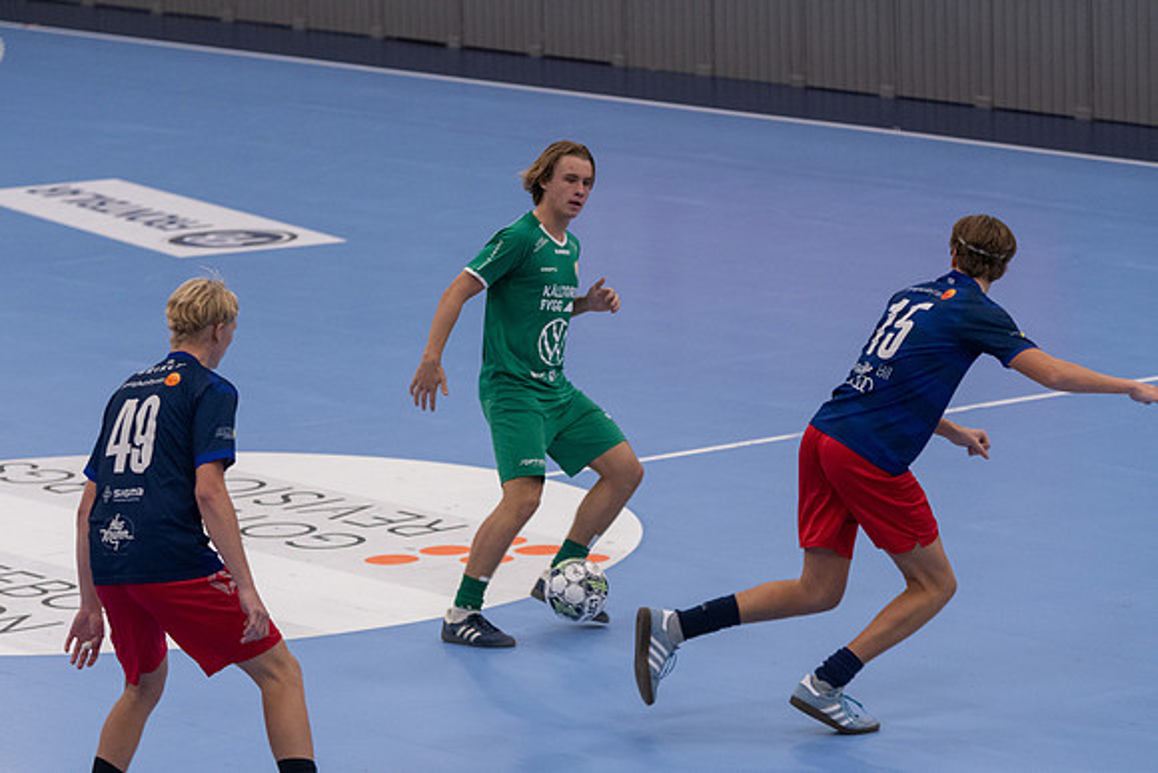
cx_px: 579
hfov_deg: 10.5
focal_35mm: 195
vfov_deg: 7.0
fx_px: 6274
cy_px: 386
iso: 1600
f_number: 3.2
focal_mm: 130
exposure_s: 1/640
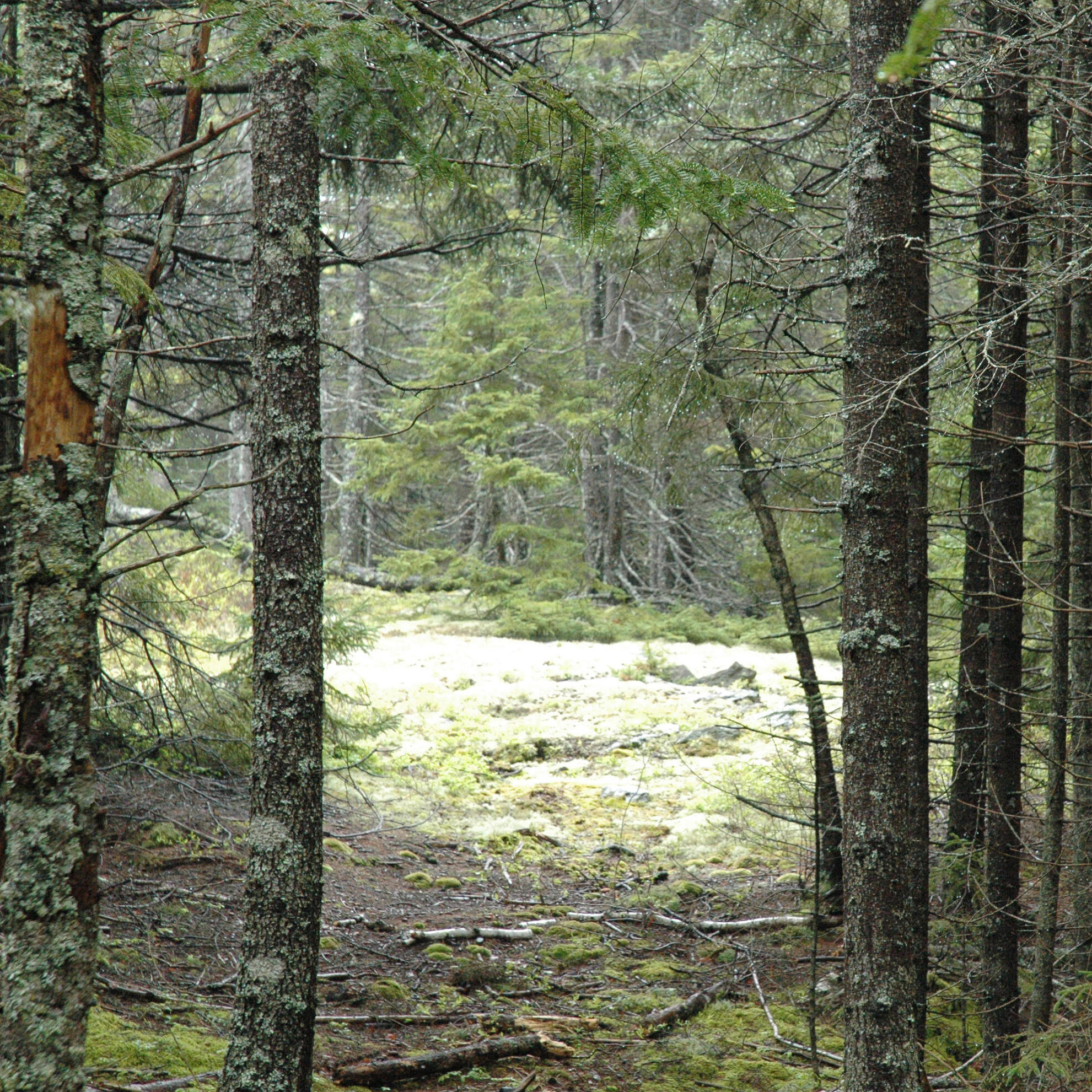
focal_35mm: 135
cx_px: 766
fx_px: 4818
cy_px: 548
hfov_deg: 12.9
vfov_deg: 12.9
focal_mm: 70
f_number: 8
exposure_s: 1/250
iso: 1600
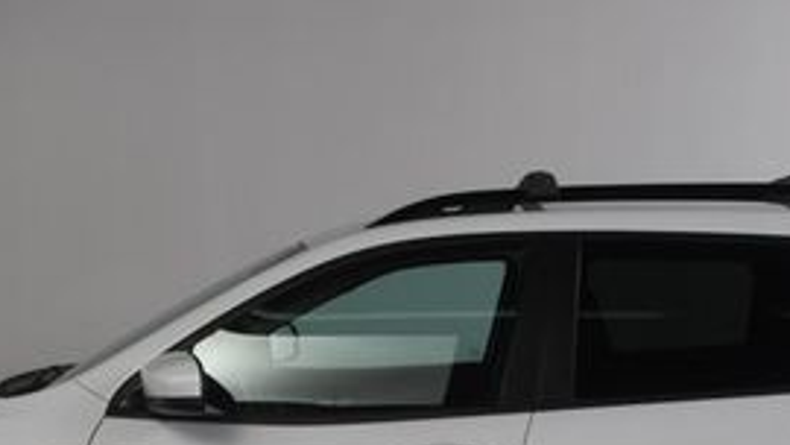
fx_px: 1718
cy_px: 501
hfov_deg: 25.9
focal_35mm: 82
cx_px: 454
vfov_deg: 14.4
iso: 100
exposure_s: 1/160
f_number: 13
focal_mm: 22
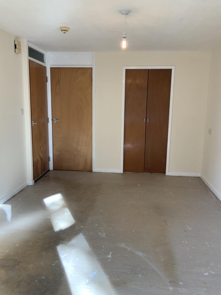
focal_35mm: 29
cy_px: 148
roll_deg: -1.1
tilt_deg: -8.7
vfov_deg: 61.7
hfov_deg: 48.2
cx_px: 110
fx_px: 247
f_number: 1.8
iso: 50
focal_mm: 3
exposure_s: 1/50
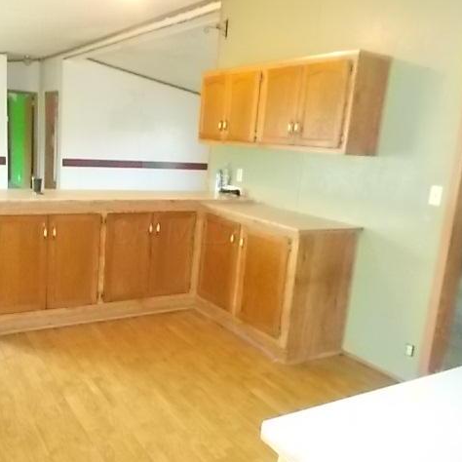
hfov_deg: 51.9
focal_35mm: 31
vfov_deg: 52.5
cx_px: 170
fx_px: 468
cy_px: 231
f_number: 3.2
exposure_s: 1/25
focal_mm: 4.6
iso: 800
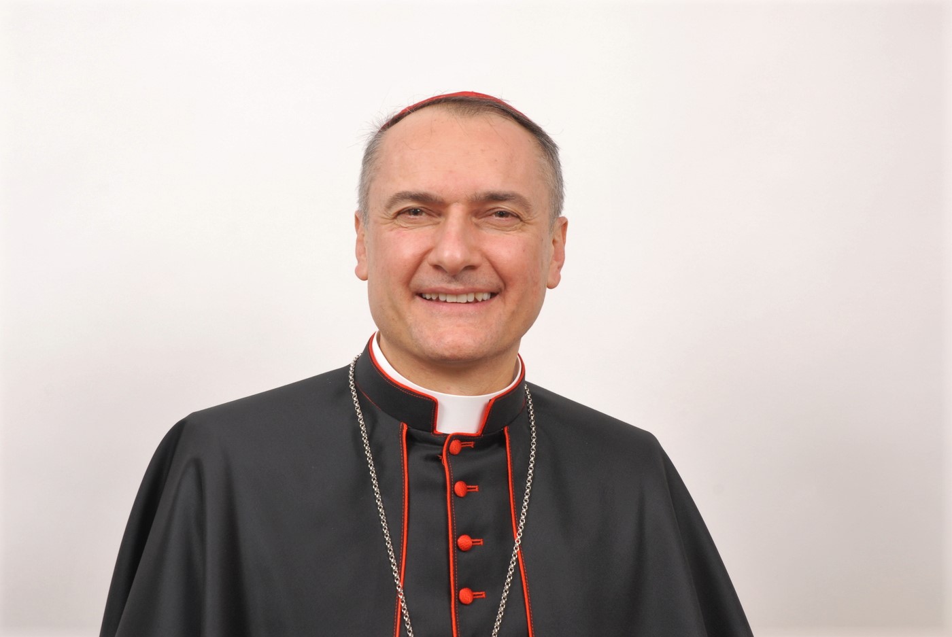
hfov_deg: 26.0
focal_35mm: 78
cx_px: 476
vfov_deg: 17.5
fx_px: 2065
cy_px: 318
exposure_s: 1/125
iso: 200
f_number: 10
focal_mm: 52
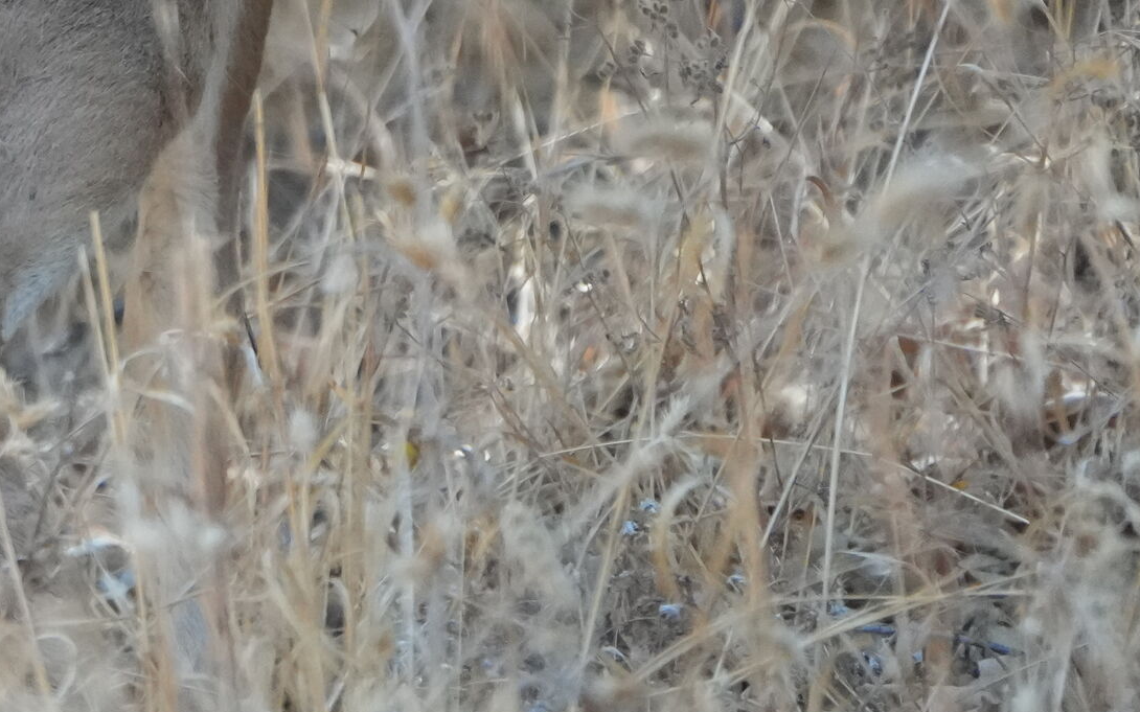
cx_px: -425
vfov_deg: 0.8
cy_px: -477
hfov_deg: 1.3
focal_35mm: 1616
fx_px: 50202
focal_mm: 400
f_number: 6.3
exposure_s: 1/800
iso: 4000
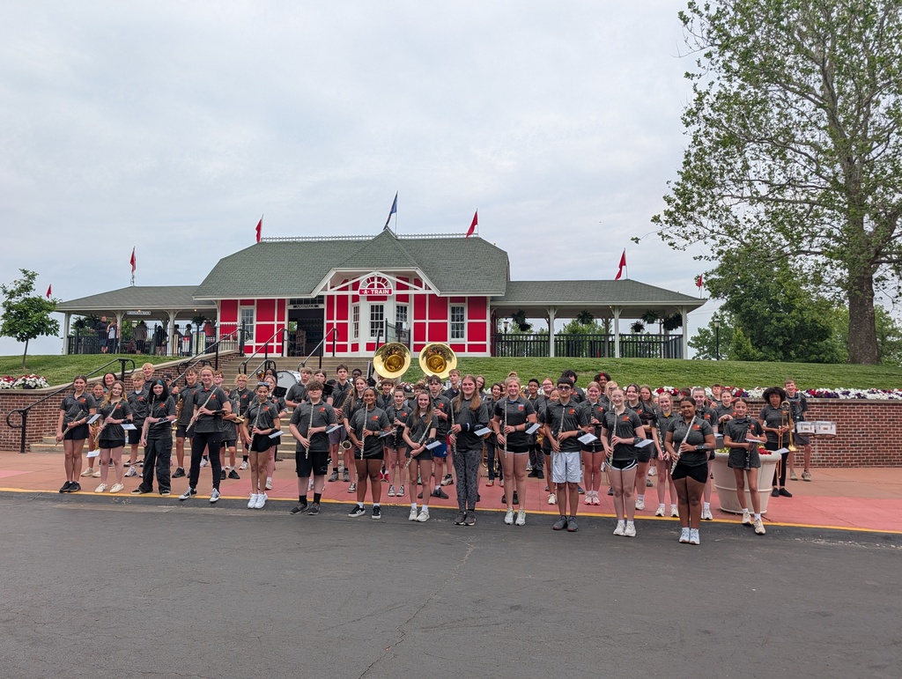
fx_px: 626
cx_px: 451
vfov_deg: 56.9
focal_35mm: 24
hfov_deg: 71.5
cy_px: 340
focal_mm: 6.9
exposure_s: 1/1160
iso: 20
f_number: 1.68
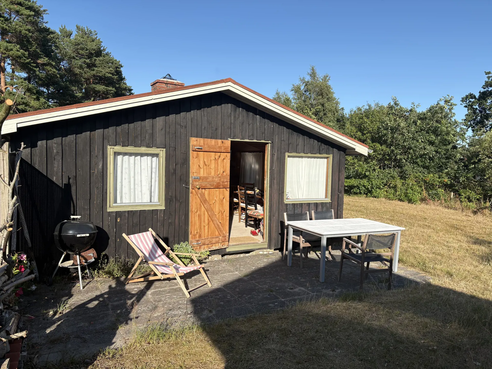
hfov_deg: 67.3
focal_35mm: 26
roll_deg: -1.0
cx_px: 246
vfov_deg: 53.1
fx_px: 370
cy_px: 184
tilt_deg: -2.9
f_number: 1.6
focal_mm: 5.96
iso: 50
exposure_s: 1/2639
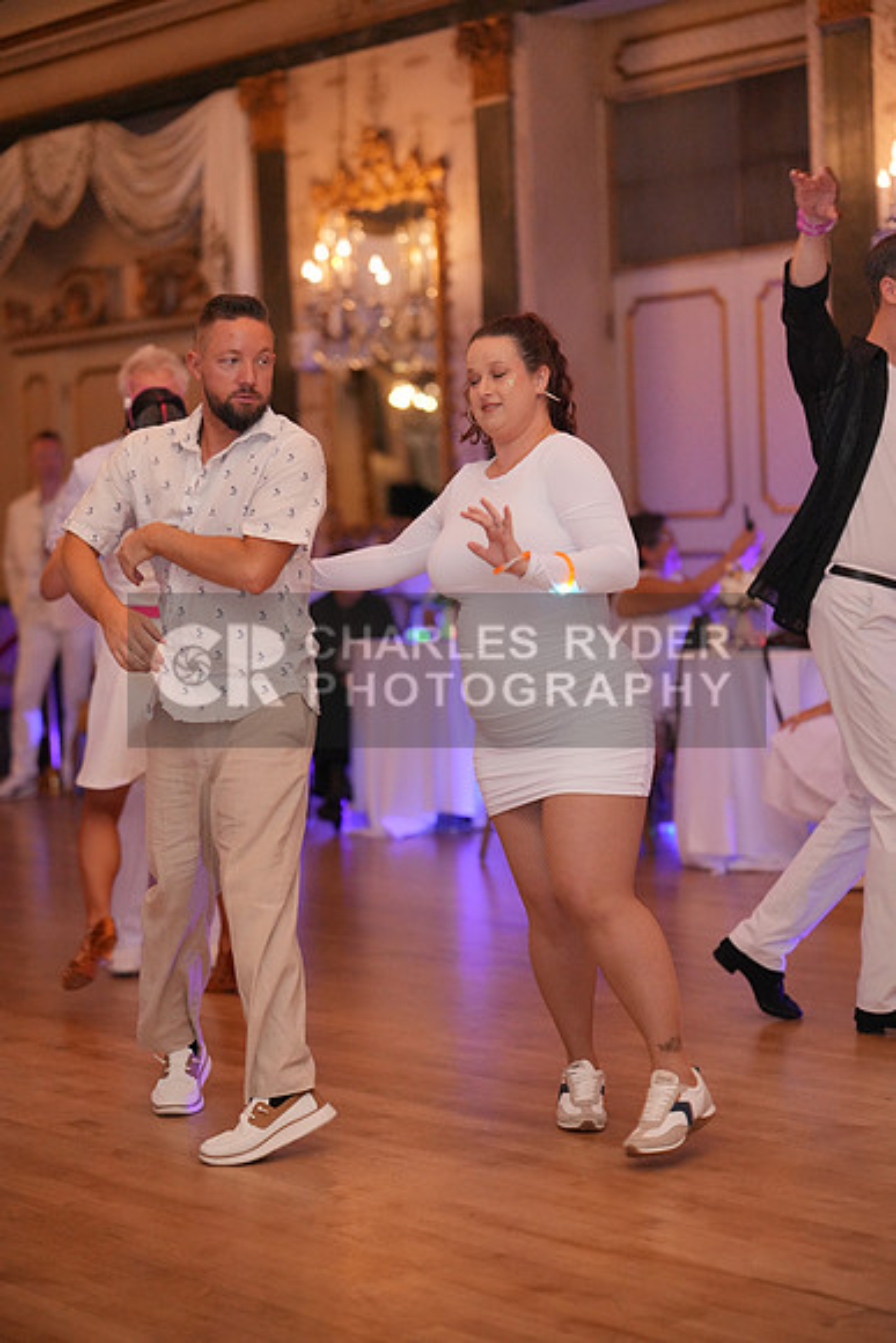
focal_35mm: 73
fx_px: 2723
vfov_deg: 27.7
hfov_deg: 18.7
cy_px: 672
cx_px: 448
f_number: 2
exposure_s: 1/250
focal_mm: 73
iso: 5000
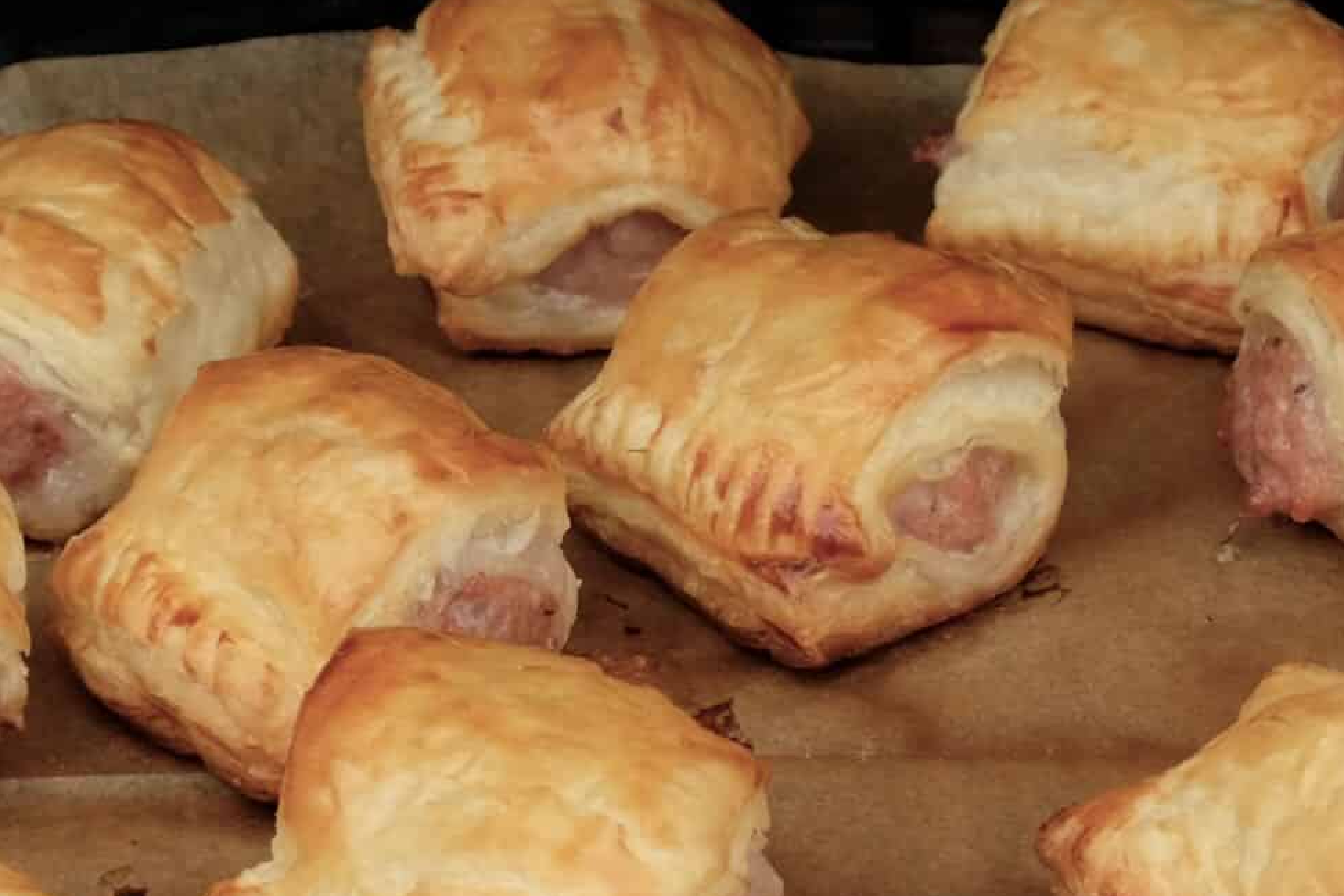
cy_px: 807
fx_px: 5675
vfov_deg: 9.0
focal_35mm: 152
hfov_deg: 13.5
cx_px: 643
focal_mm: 39
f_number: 6.4
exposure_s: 1/20
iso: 200
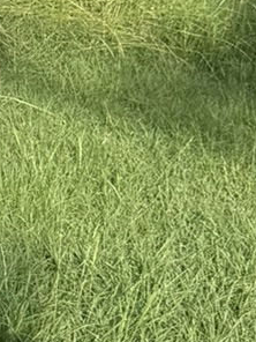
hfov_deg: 8.1
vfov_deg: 11.2
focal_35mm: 166
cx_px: -405
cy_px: -244
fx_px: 1637
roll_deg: +0.9
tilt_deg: -5.1
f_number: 1.78
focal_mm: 6.76
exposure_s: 1/2331
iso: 80
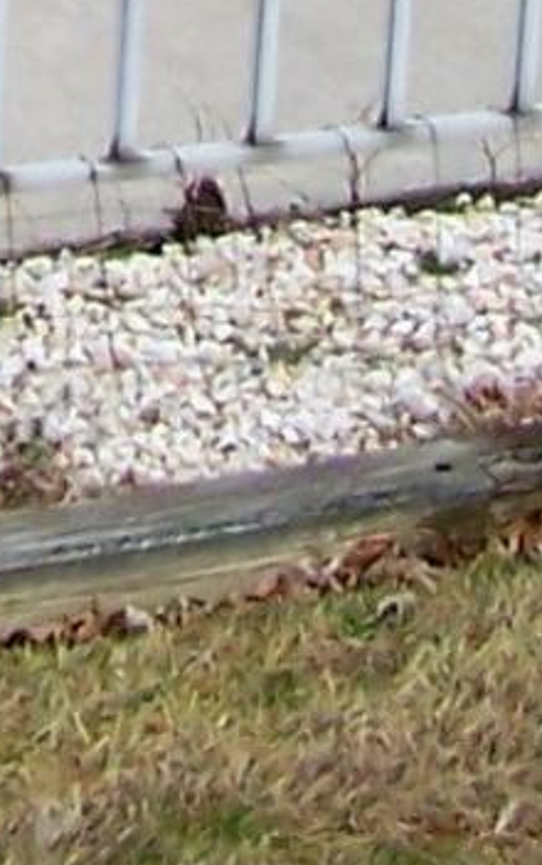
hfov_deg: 3.8
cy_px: -1424
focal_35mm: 344
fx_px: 8113
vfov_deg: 5.8
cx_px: -441
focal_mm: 6.3
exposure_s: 1/400
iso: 64
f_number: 2.8
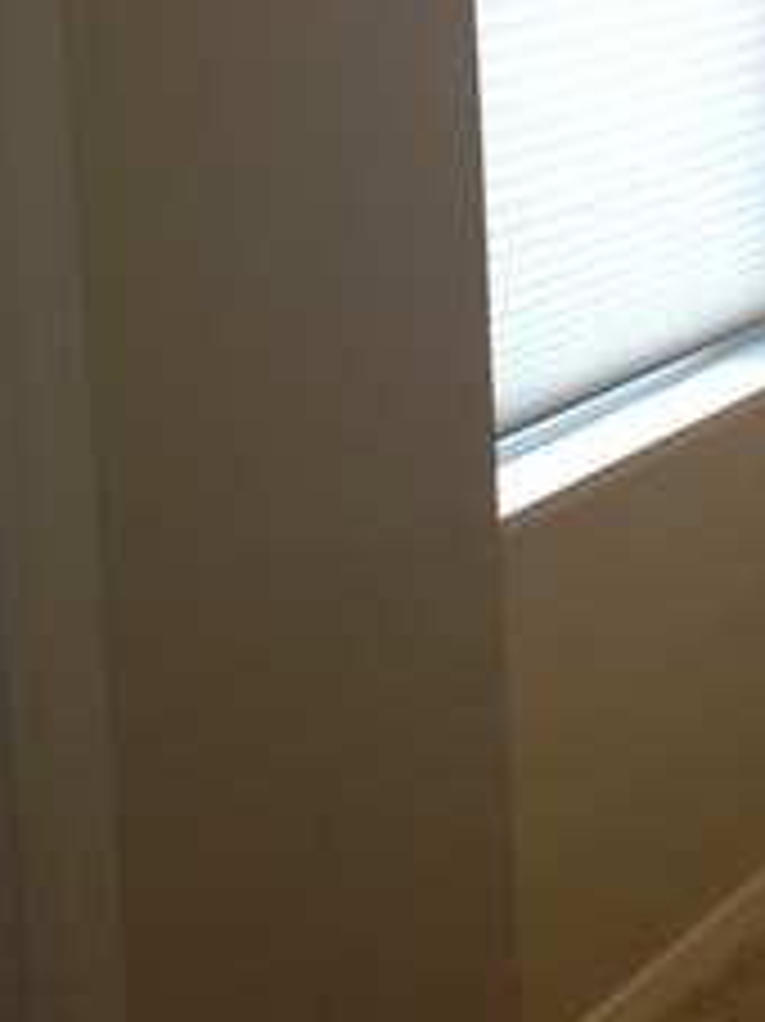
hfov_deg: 14.0
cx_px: 891
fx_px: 3038
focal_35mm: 103
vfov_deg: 18.9
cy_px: 227
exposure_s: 1/60
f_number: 2.4
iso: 125
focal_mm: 4.28
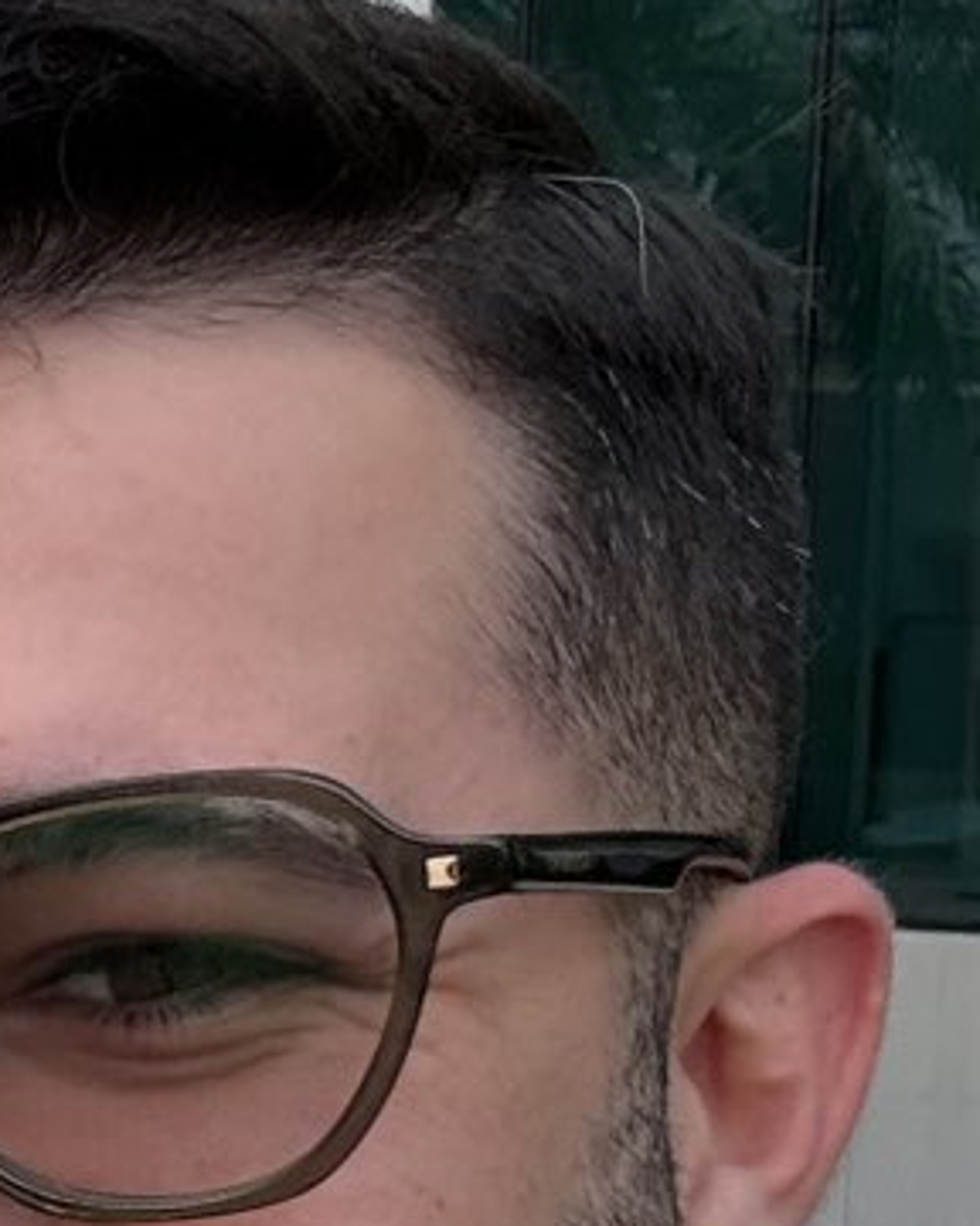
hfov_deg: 10.8
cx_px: -970
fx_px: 4713
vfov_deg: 14.4
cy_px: 1437
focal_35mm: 130
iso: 25
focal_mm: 2.69
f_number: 1.9
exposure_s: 1/270
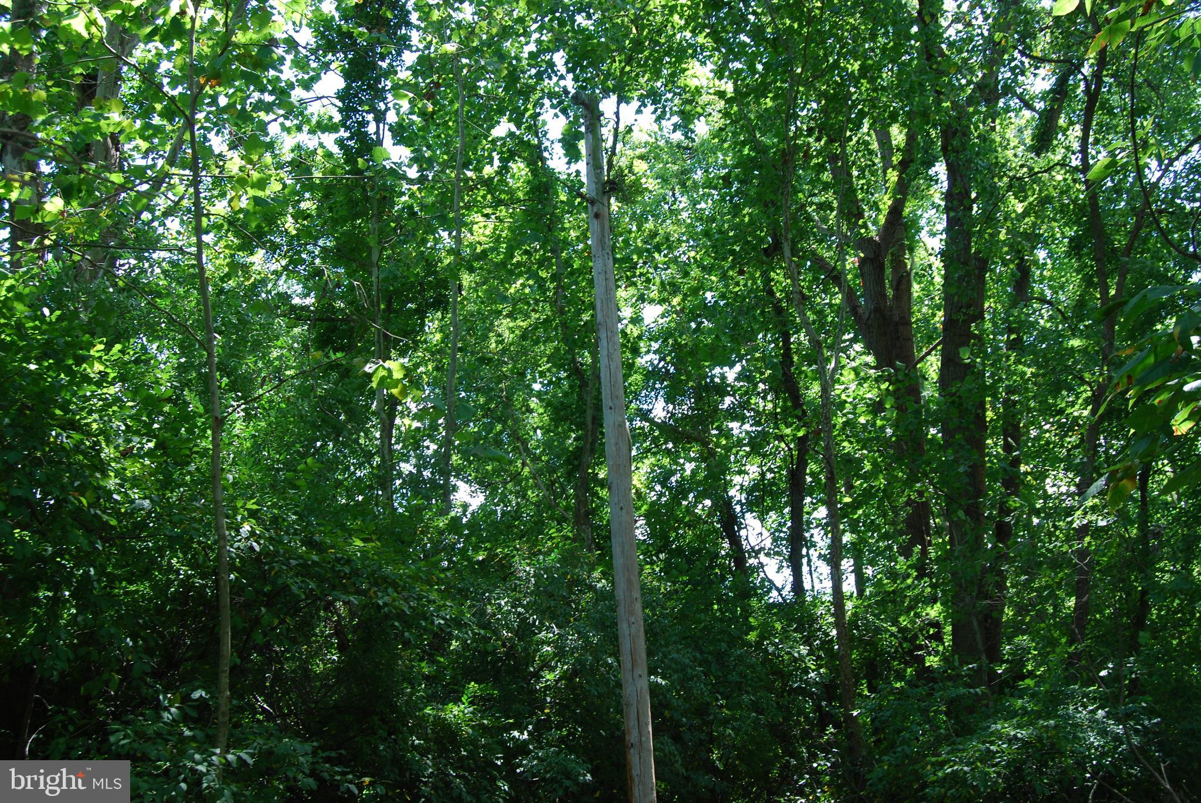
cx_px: 600
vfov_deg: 37.0
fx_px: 1202
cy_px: 402
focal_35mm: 36
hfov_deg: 53.1
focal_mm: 24
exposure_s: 1/60
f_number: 8
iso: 200
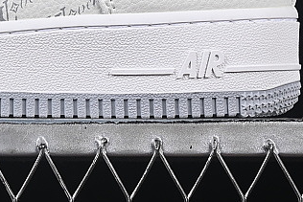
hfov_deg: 8.0
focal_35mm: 256
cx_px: -45
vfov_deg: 5.3
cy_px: -101
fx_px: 2156
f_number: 8
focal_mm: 50
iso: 160
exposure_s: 1/80
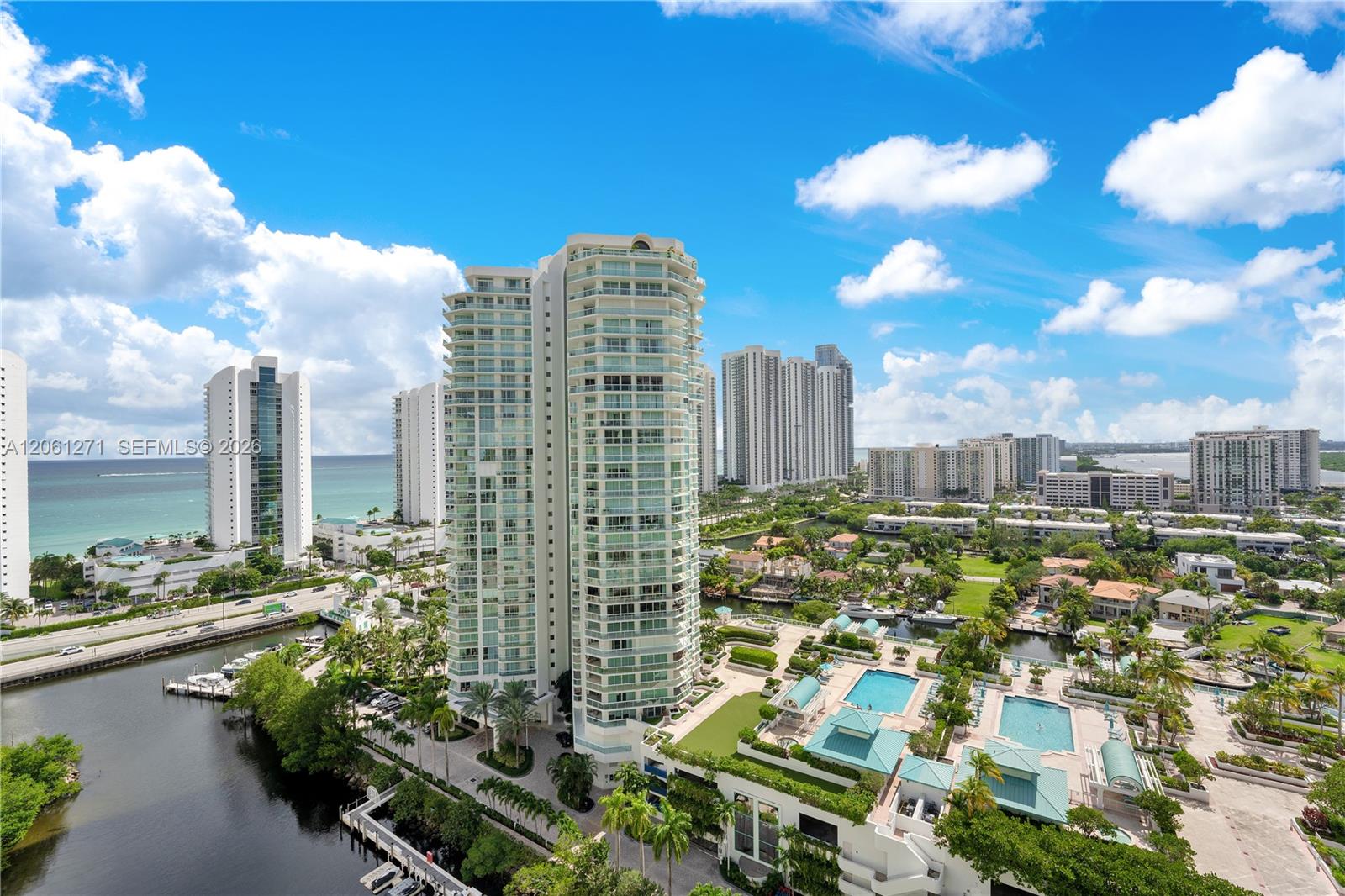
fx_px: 523
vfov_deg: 81.2
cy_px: 448
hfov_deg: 104.3
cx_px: 672
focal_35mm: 14
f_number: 10
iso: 100
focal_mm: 14
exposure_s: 1/250
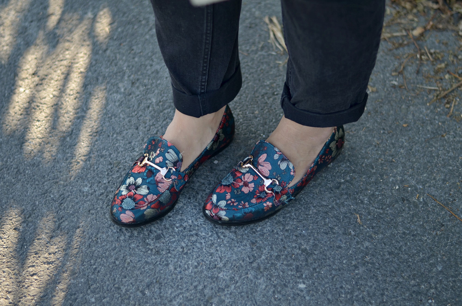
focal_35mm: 75
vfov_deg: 18.1
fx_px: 961
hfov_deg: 27.0
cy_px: 153
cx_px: 231
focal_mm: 50
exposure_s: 1/500
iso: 100
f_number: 1.8
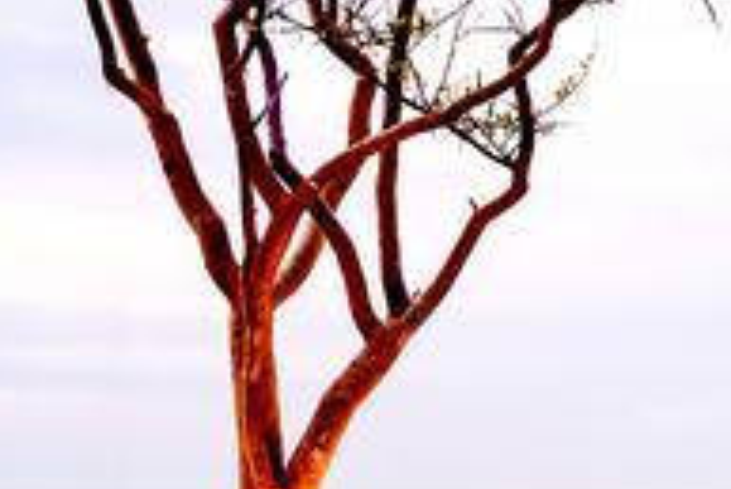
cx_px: 2041
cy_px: 356
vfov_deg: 6.3
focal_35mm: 217
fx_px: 4409
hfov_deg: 8.3
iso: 800
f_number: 5.6
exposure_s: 1/400
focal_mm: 35
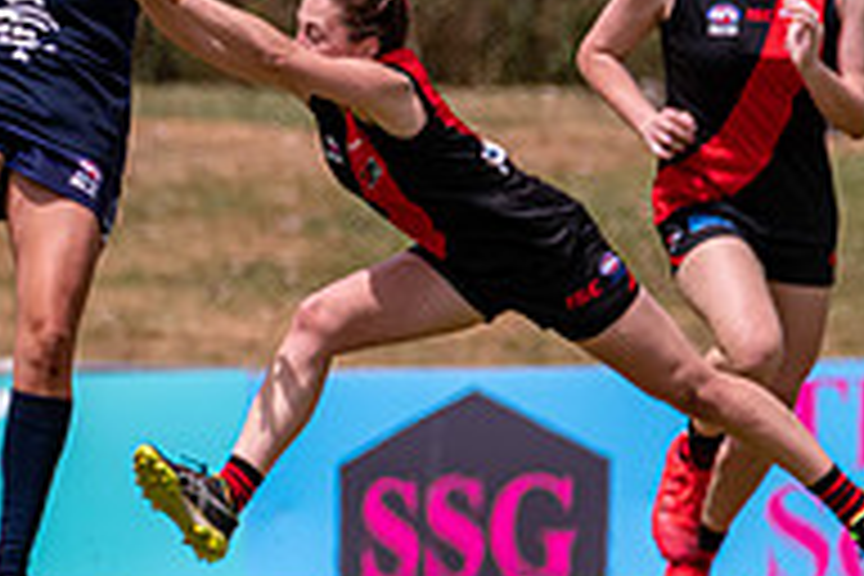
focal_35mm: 2037
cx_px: 15
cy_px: 287
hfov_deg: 1.0
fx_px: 48884
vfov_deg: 0.7
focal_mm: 600
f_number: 6.3
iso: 800
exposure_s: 1/5000
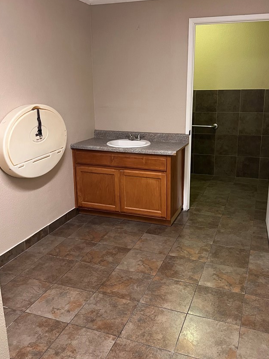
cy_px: 161
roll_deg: +0.0
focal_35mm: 32
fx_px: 332
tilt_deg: -13.6
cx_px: 148
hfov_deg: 44.1
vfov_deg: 56.7
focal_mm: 5.7
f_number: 1.5
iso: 400
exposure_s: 1/60
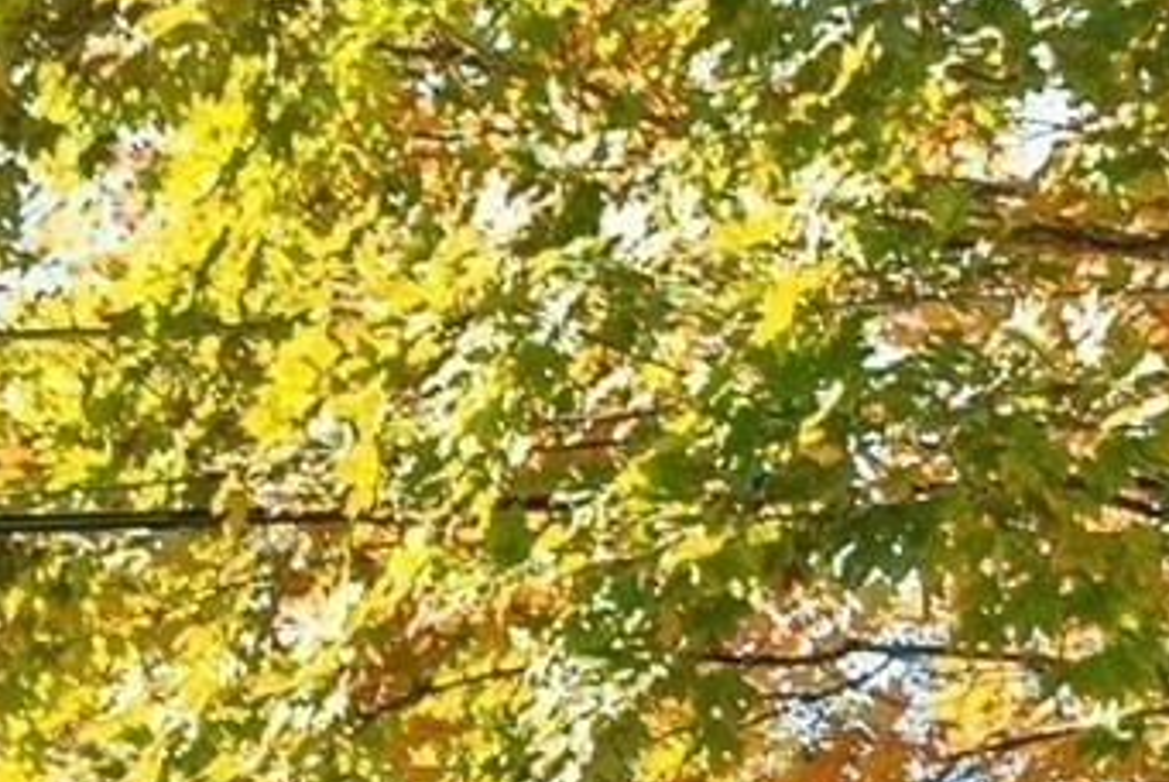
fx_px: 6435
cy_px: 1747
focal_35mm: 198
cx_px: 847
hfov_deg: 10.4
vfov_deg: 6.7
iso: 200
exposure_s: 1/125
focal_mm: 22
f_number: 8
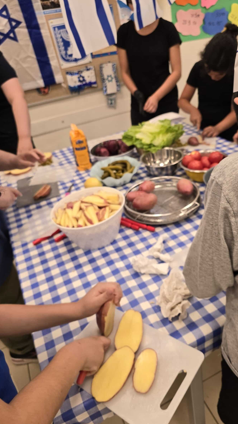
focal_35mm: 27
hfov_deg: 42.5
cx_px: 152
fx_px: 303
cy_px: 218
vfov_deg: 69.9
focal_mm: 6.3
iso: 160
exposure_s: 1/100
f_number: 1.7
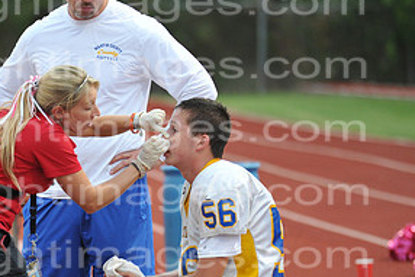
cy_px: 226
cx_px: 44
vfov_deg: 3.4
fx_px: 4671
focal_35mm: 405
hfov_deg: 5.1
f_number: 3.5
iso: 2000
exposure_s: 1/160
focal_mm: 200
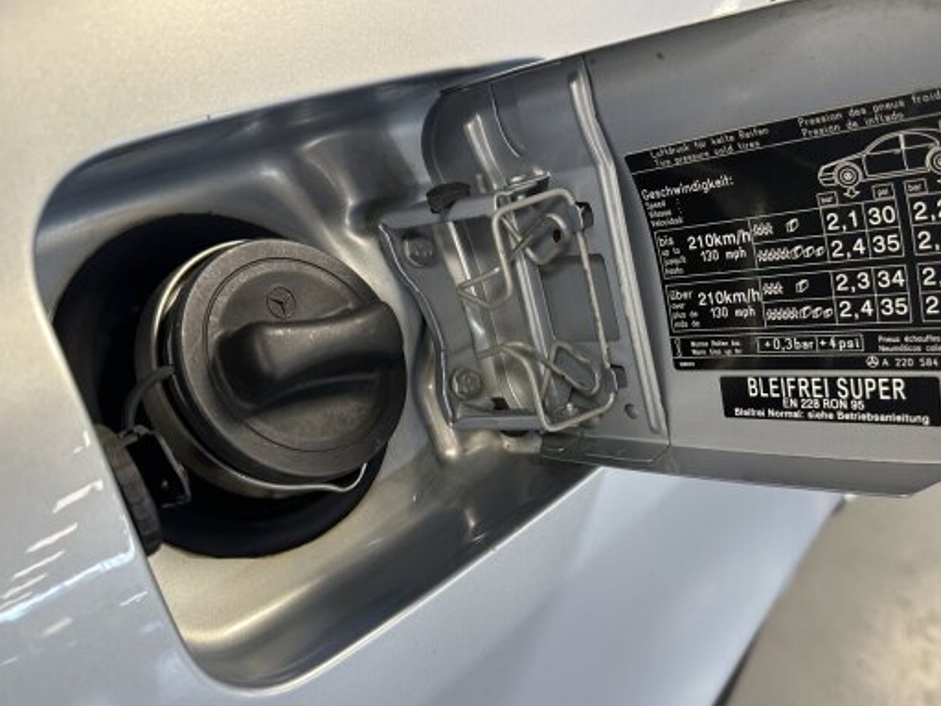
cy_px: 375
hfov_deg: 59.7
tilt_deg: -33.7
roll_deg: -11.6
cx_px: 544
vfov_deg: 46.8
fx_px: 816
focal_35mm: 30
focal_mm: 6.86
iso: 200
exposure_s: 1/50
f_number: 1.78
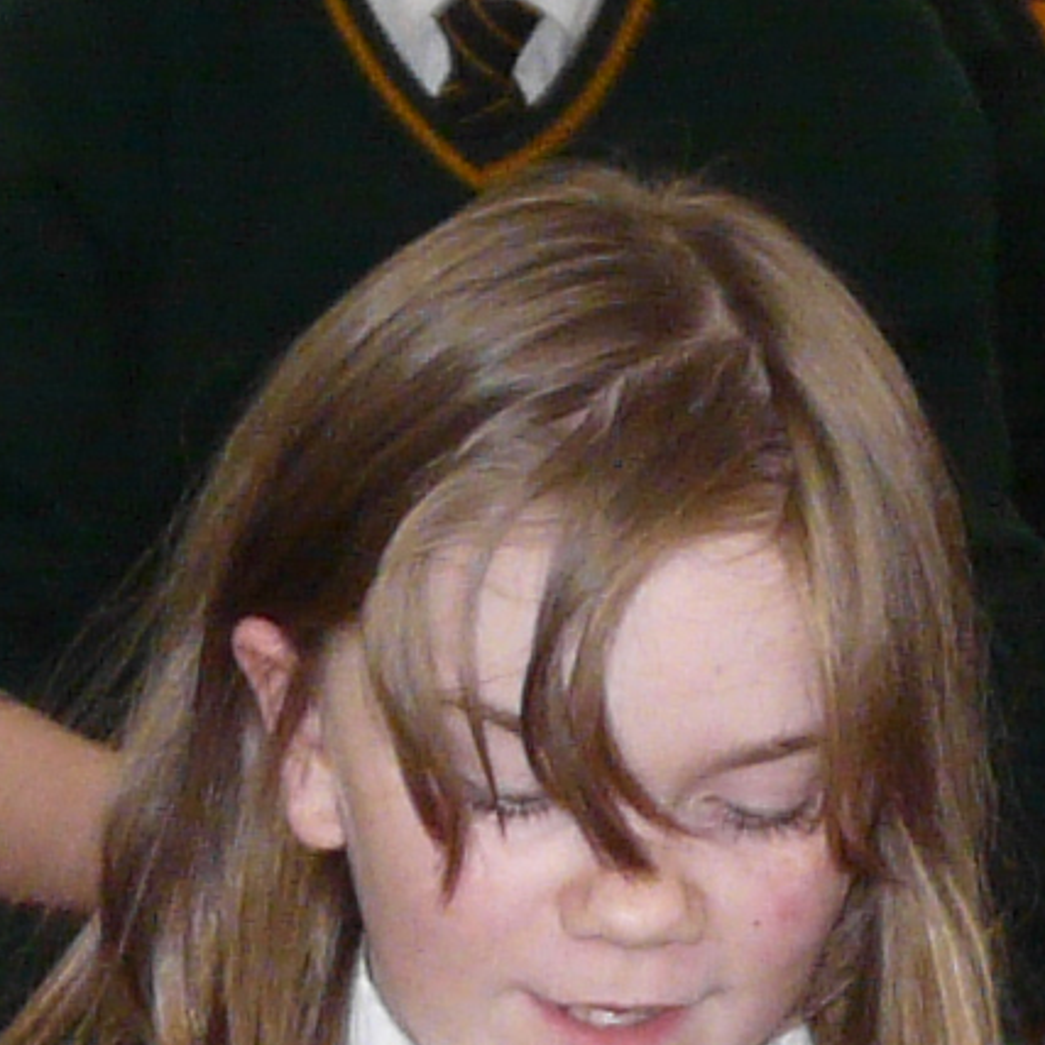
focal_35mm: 390
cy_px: 1806
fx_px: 13320
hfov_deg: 4.4
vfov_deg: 4.5
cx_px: 2114
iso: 200
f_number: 3.2
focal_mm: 9.5
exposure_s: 1/50
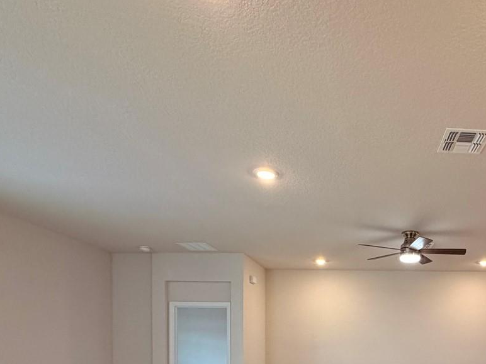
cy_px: 355
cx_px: 390
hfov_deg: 57.1
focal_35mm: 29
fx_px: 407
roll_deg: -0.1
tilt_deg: -0.2
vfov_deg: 42.4
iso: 200
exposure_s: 1/120
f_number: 2.2
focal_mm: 2.22
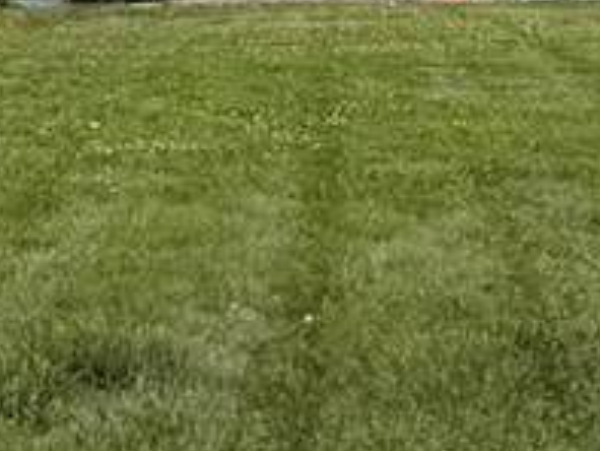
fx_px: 1578
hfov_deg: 21.0
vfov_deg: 16.2
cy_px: 174
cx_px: 563
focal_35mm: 91
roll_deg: +0.5
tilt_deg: -8.8
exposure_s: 1/60
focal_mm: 2.22
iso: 400
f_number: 2.2
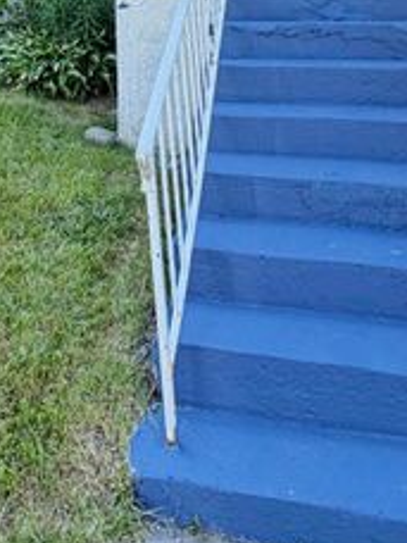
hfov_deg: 34.7
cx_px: 129
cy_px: -63
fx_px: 643
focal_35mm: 41
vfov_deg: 37.7
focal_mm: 2.22
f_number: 2.2
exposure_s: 1/121
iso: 64
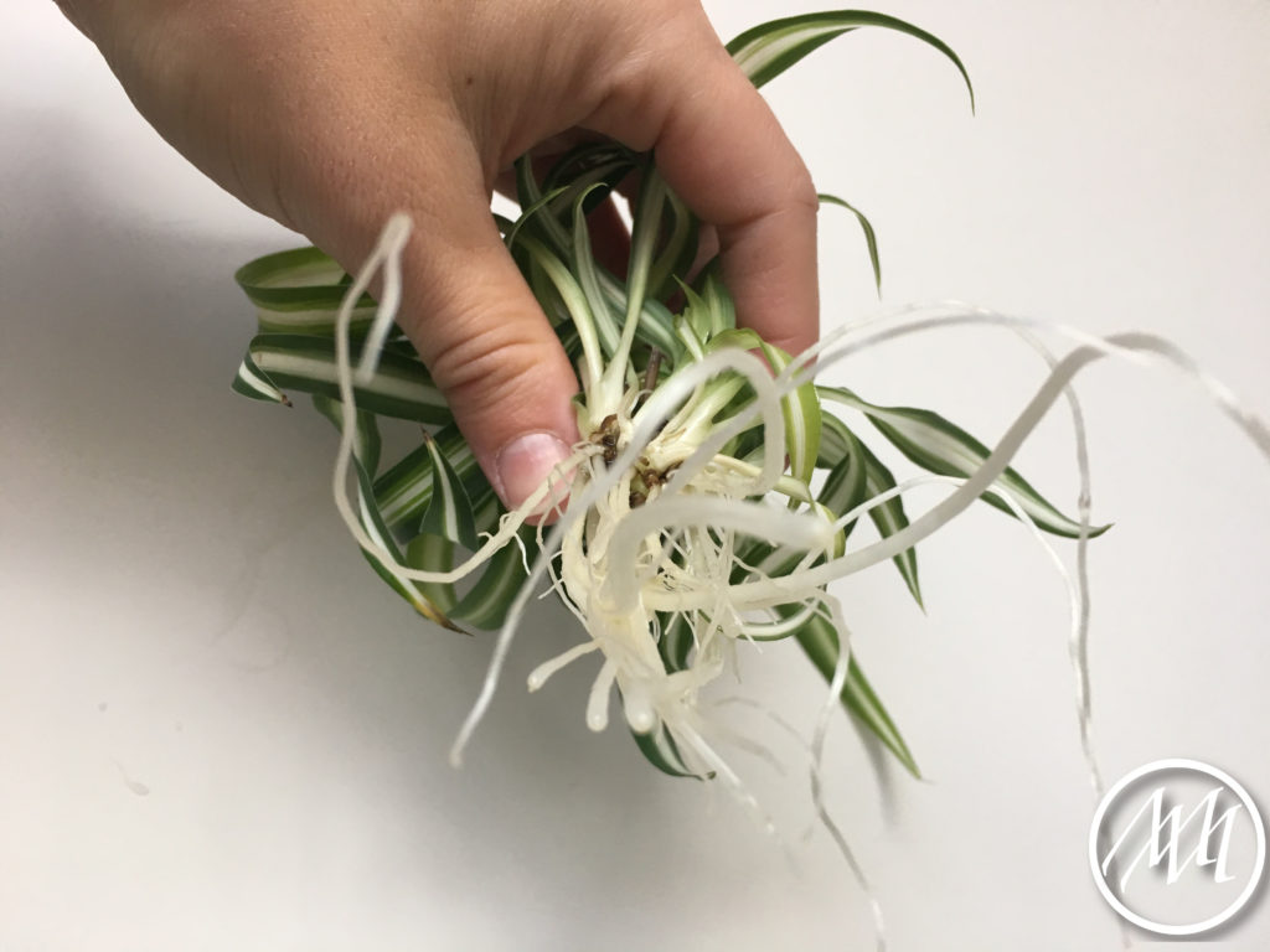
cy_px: 476
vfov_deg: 48.2
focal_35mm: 29
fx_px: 1064
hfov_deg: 61.7
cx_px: 635
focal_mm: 4.15
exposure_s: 1/30
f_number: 2.2
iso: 40
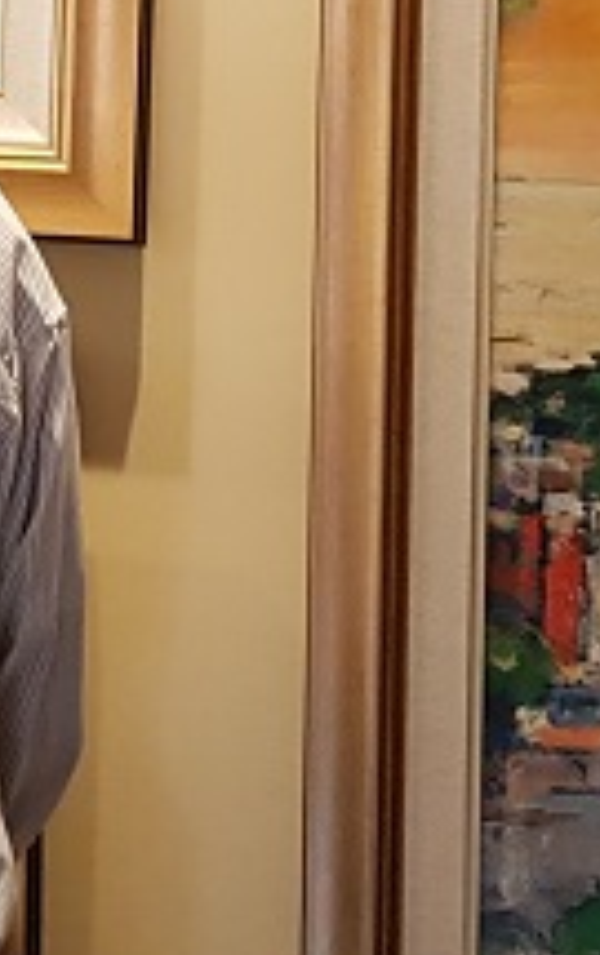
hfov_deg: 9.6
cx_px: -569
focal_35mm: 128
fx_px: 3338
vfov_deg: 16.0
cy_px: 58
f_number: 1.7
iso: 200
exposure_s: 1/60
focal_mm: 4.3
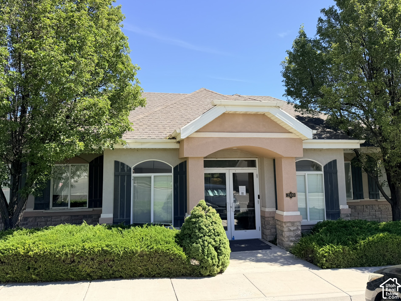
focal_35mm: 26
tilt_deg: +5.7
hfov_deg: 67.3
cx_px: 191
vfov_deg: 53.0
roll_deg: +0.7
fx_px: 301
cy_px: 141
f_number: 1.78
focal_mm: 6.76
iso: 80
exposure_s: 1/2000
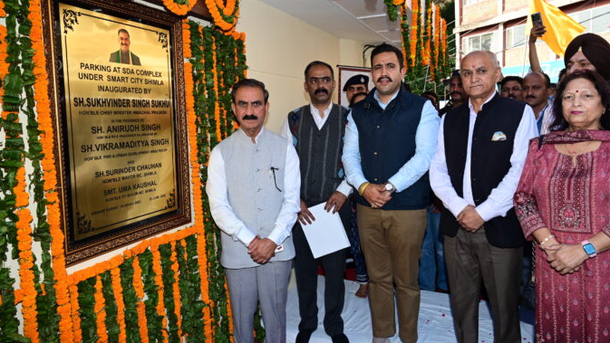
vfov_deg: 44.3
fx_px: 421
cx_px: 311
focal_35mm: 26
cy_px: 147
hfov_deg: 71.9
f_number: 7.1
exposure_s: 1/125
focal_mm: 24
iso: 200
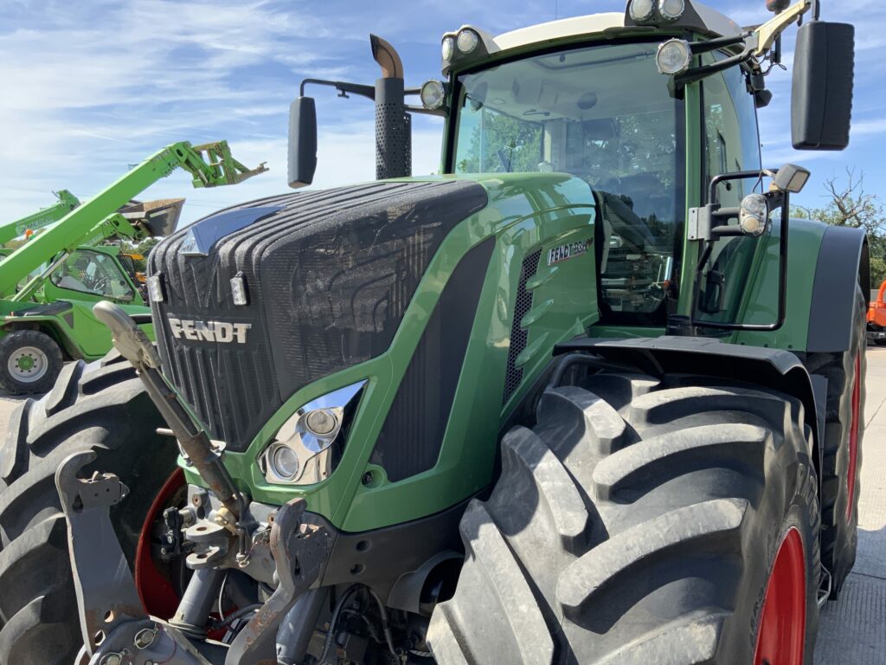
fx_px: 742
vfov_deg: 48.2
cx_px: 443
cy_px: 332
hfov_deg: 61.7
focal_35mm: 29
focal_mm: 3
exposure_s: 1/728
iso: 16
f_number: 1.8
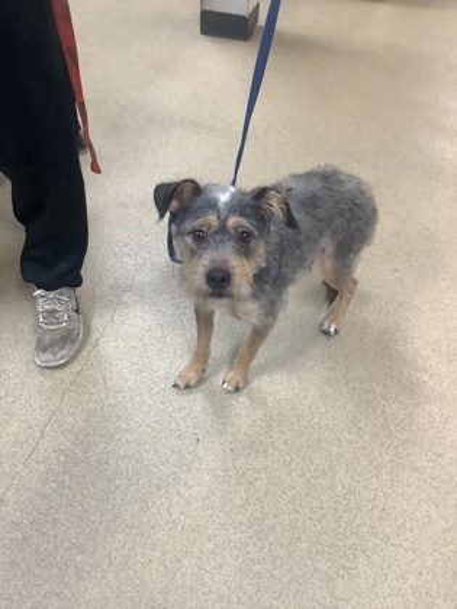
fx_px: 546
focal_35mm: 31
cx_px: 228
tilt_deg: -48.4
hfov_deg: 45.4
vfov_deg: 58.4
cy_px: 304
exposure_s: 1/50
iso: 125
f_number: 2.4
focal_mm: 3.3
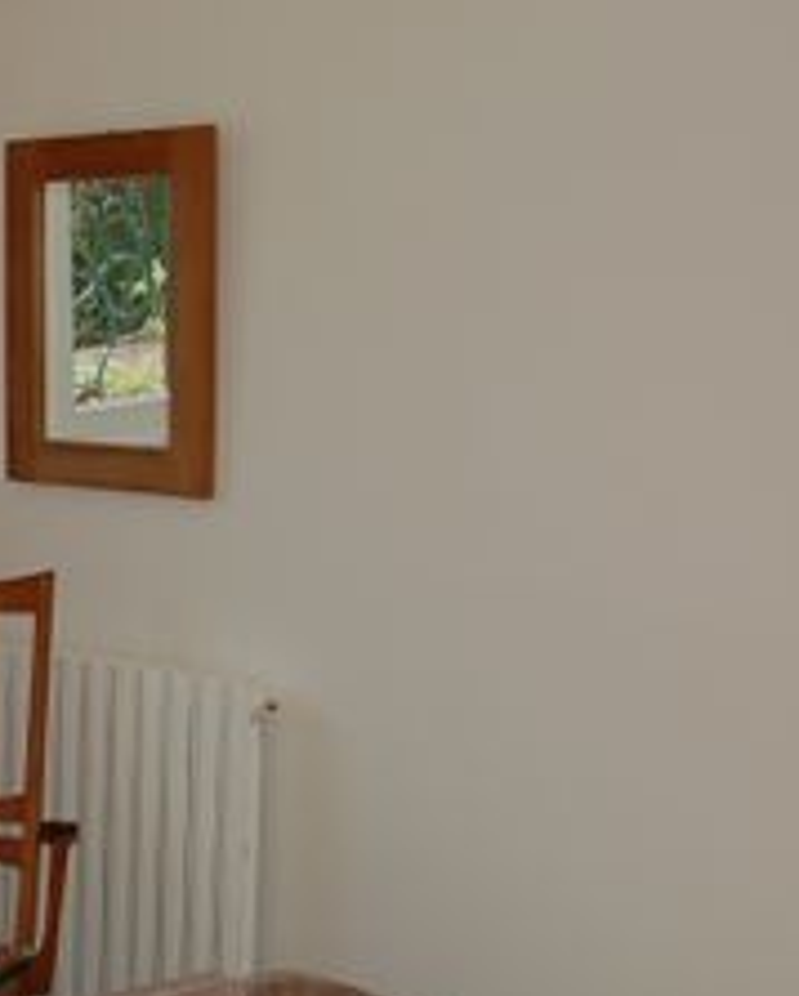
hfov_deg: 20.0
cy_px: 561
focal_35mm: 68
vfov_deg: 27.8
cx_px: -339
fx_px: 2006
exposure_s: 1/125
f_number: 5.6
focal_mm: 18
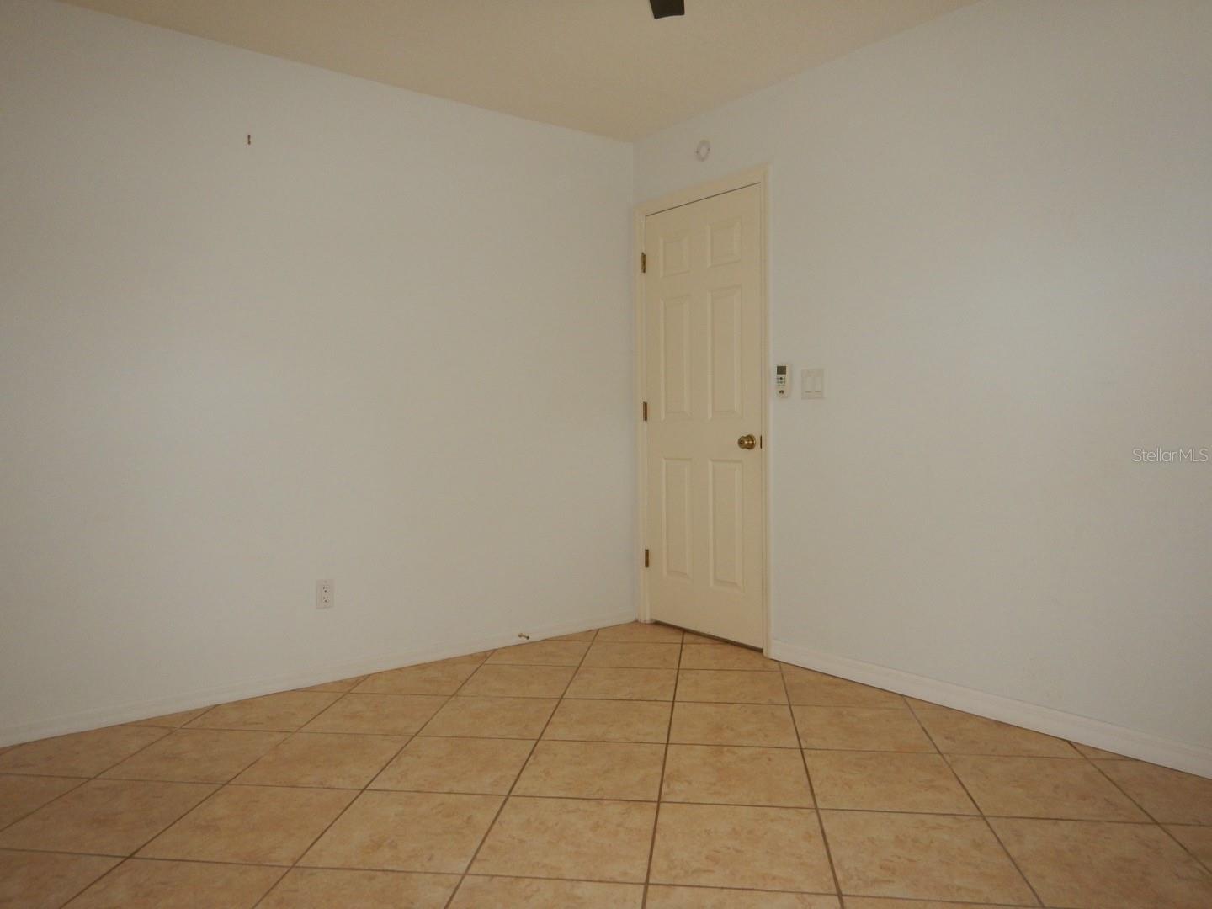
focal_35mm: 24
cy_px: 454
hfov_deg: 71.6
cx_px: 606
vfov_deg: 56.8
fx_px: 840
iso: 200
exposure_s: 1/30
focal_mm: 4.3
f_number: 2.8
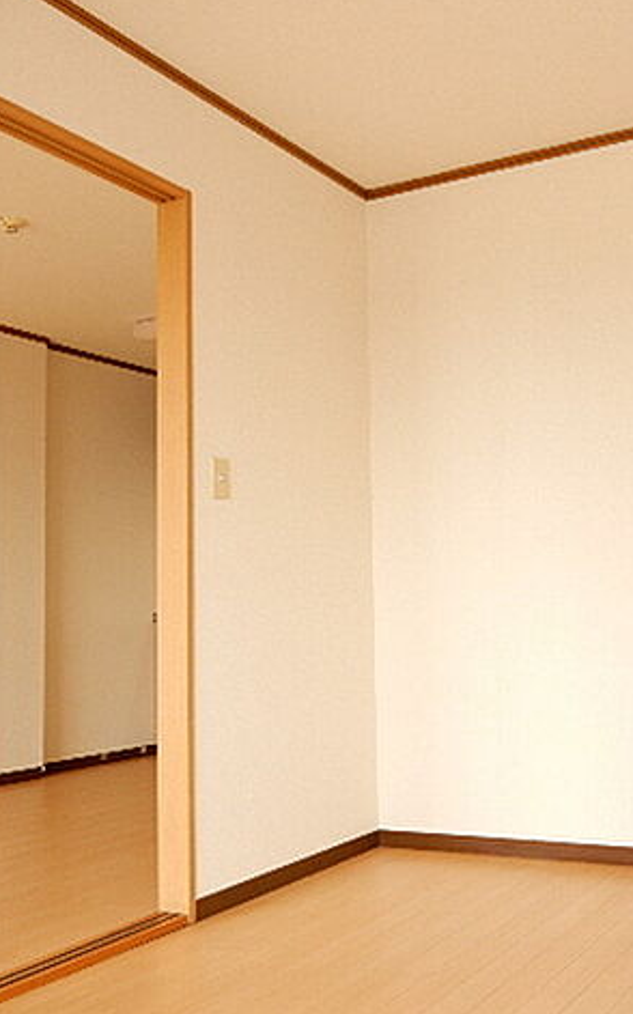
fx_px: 995
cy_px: 504
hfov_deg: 34.0
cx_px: 530
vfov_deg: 54.0
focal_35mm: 36
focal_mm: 4.5
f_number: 3.7
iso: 140
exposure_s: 1/30
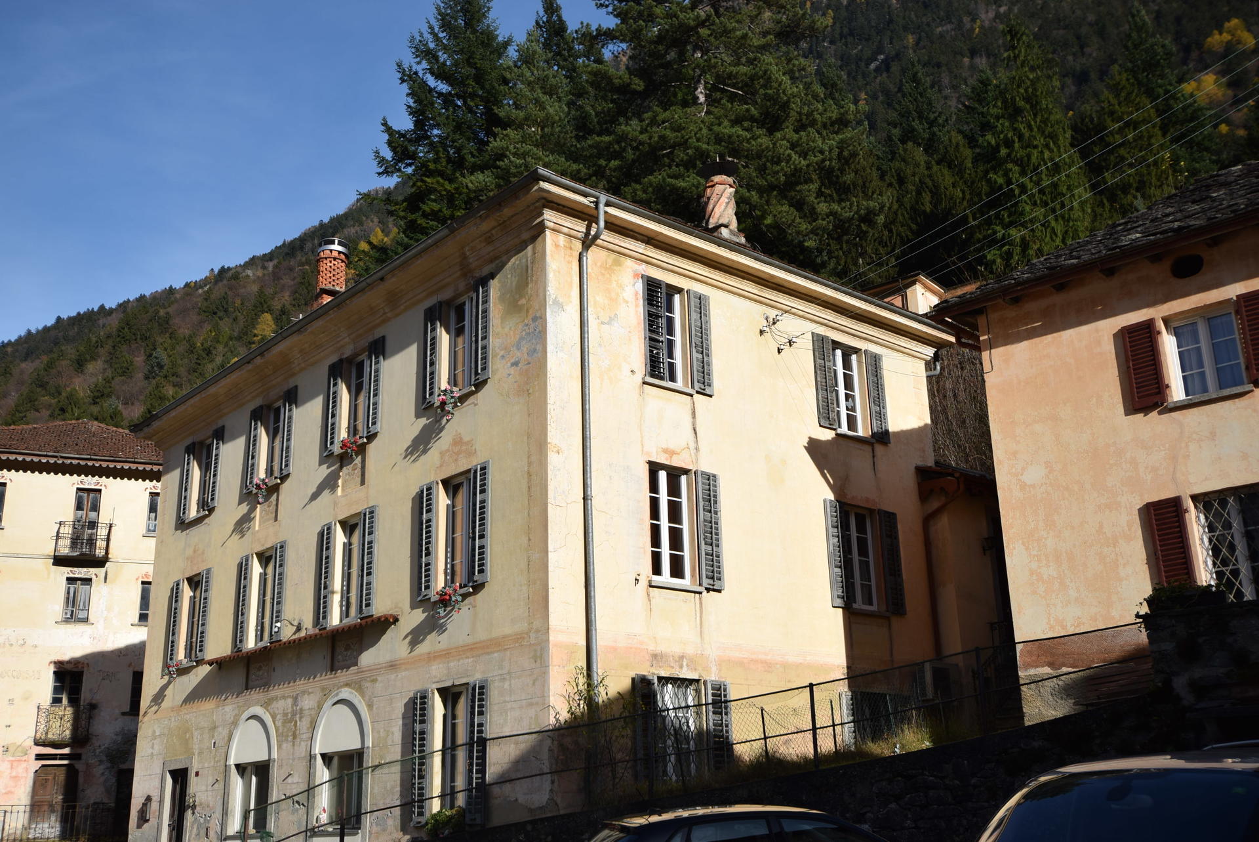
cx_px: 630
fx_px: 1260
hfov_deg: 53.1
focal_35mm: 36
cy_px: 421
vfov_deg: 36.9
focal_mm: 24
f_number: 9
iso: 100
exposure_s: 1/320
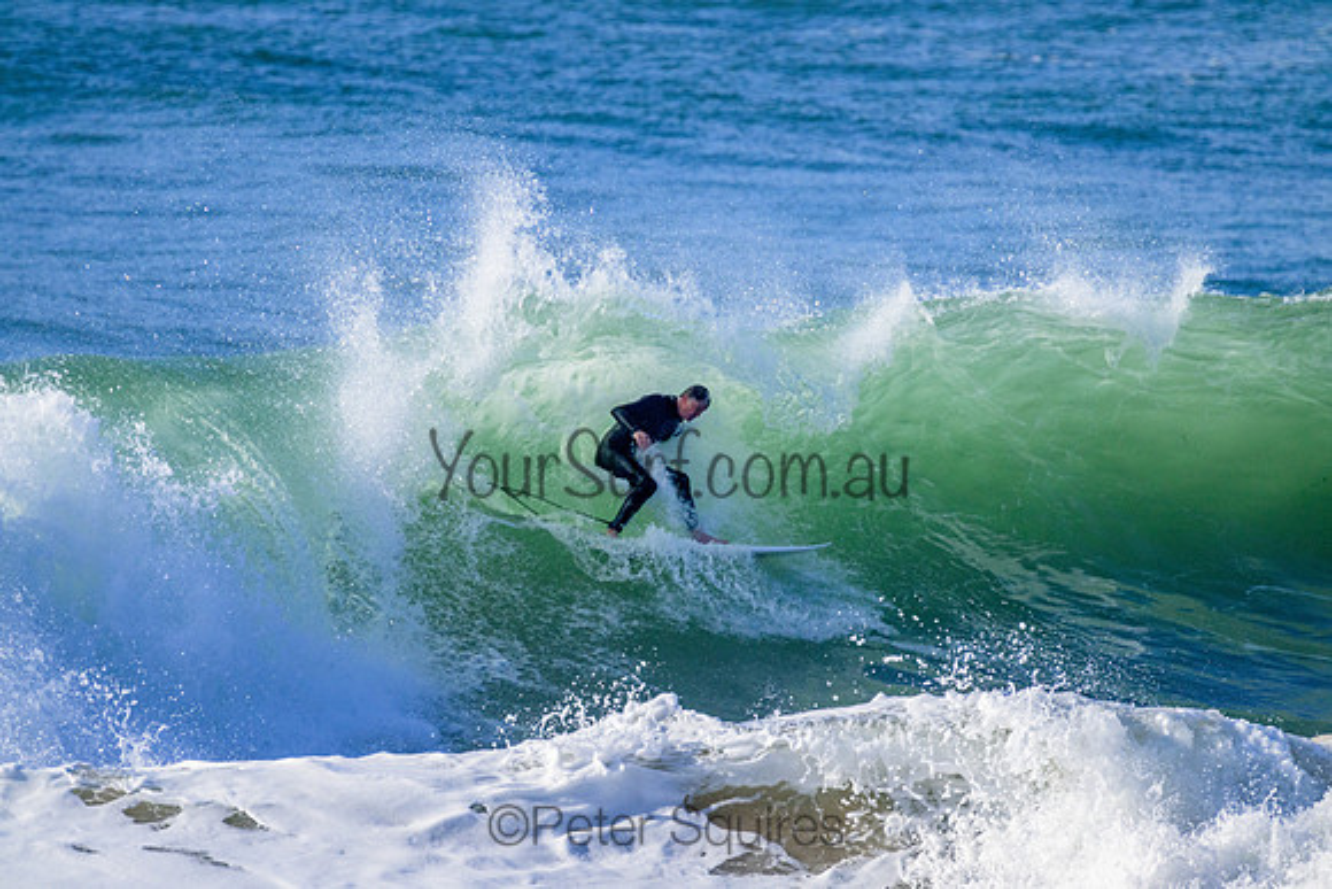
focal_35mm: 800
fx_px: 29606
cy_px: 444
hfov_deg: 2.6
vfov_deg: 1.7
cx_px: 666
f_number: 11
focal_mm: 800
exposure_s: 1/2000
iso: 1400
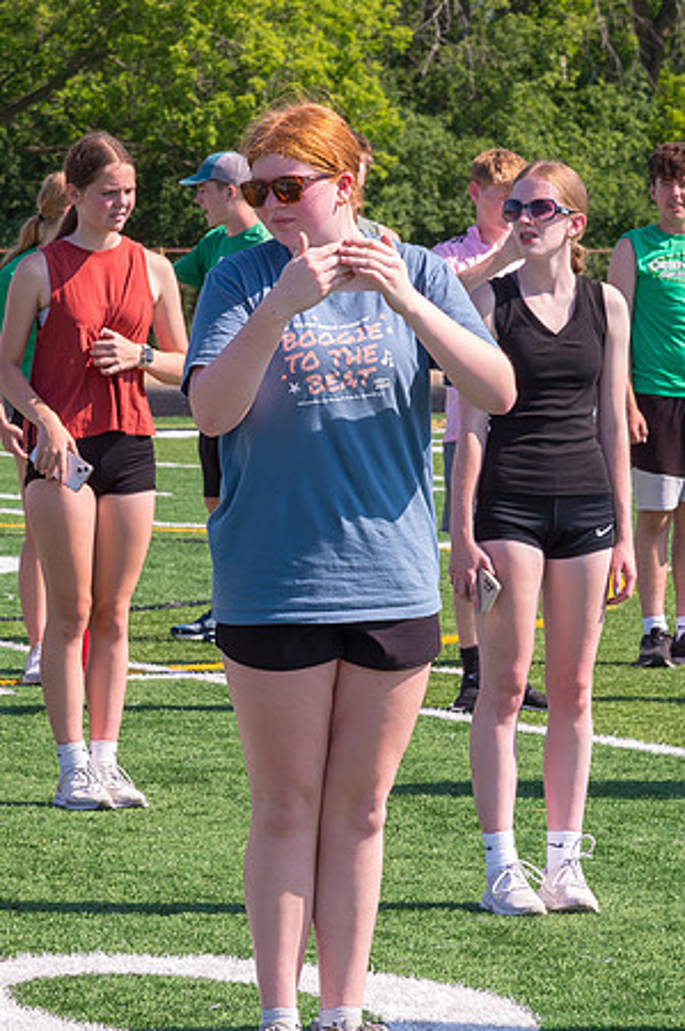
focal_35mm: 226
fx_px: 6469
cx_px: 307
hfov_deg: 6.1
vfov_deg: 9.1
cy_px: 396
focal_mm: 120
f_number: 13
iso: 1250
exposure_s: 1/400
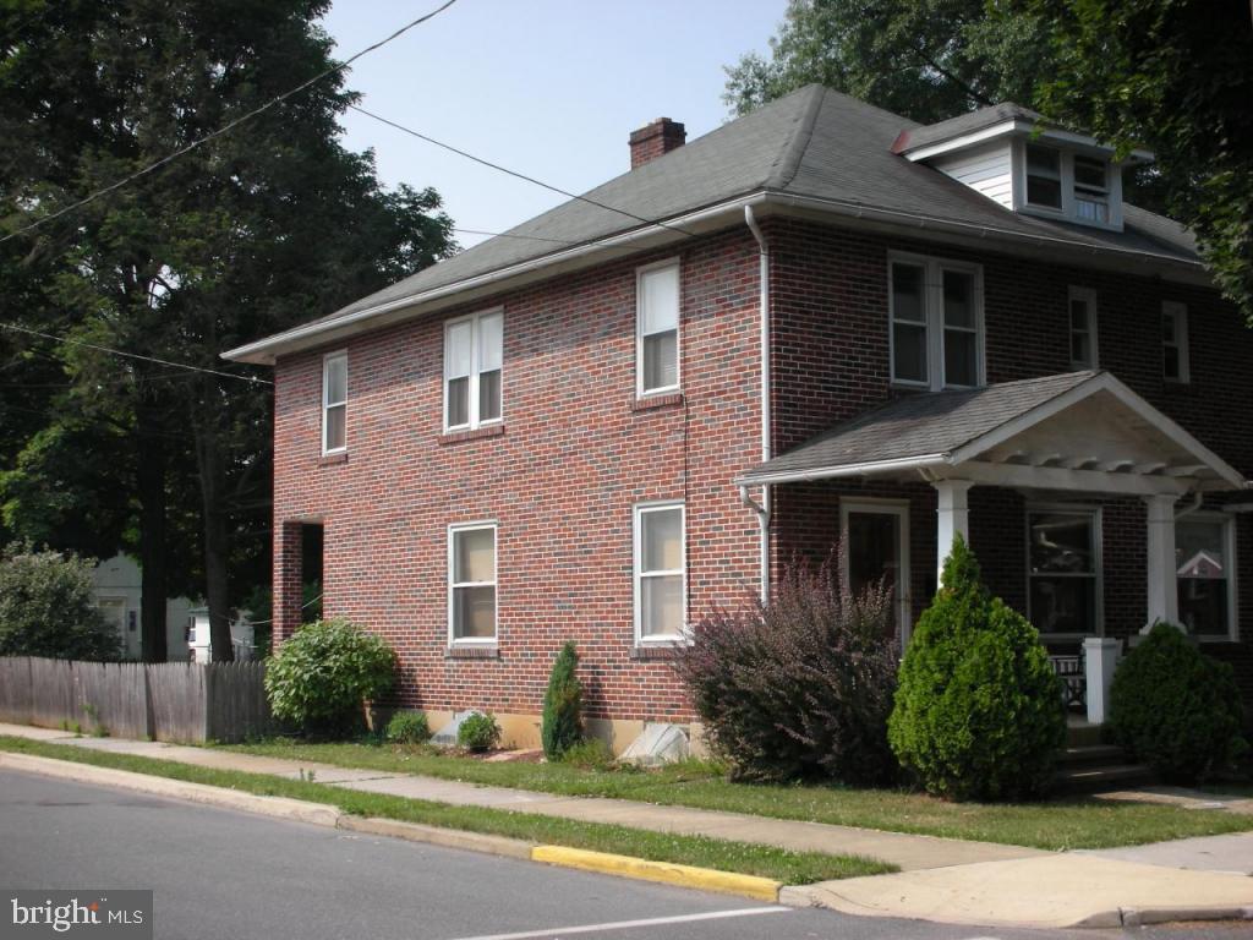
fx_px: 1918
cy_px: 470
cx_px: 626
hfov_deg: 36.2
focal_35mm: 53
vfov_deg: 27.5
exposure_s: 1/390
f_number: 3.7
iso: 50
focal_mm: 8.8
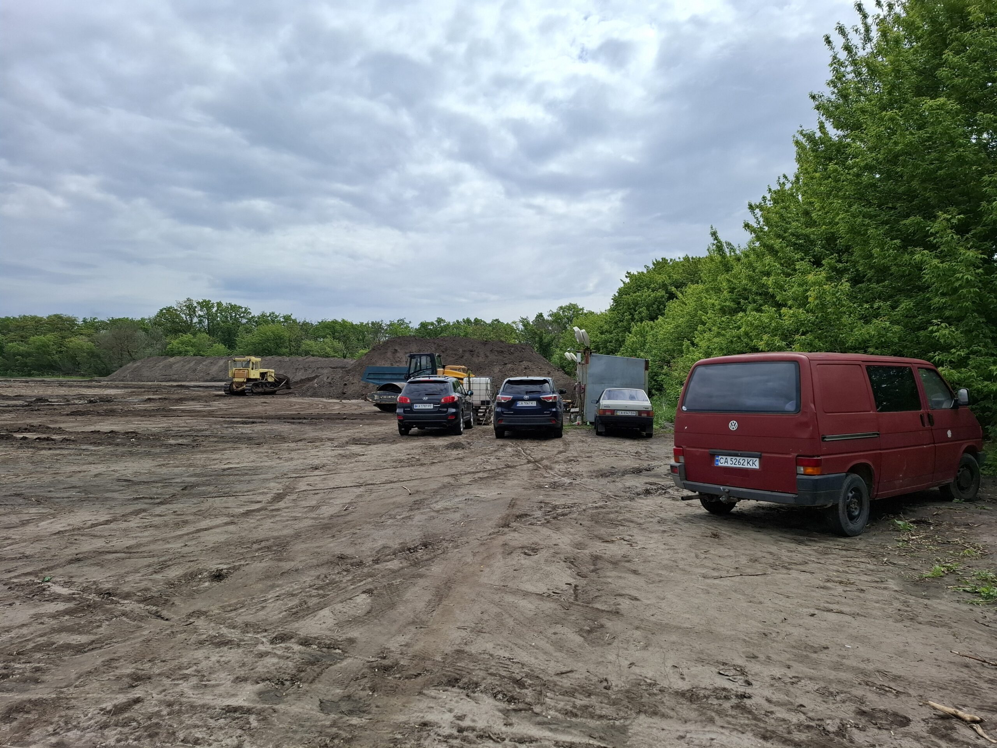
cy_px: 374
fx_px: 662
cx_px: 498
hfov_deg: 73.9
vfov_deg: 58.9
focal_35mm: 23
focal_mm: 5.54
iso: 50
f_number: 1.8
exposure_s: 1/3058
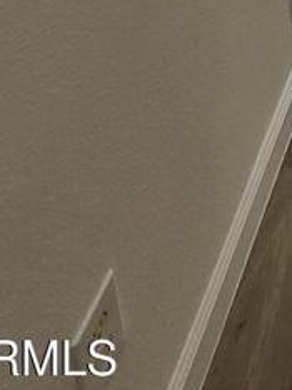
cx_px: 587
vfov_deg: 18.5
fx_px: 642
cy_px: -417
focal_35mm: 57
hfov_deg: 17.7
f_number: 2.2
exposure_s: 1/120
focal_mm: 1.74
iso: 50
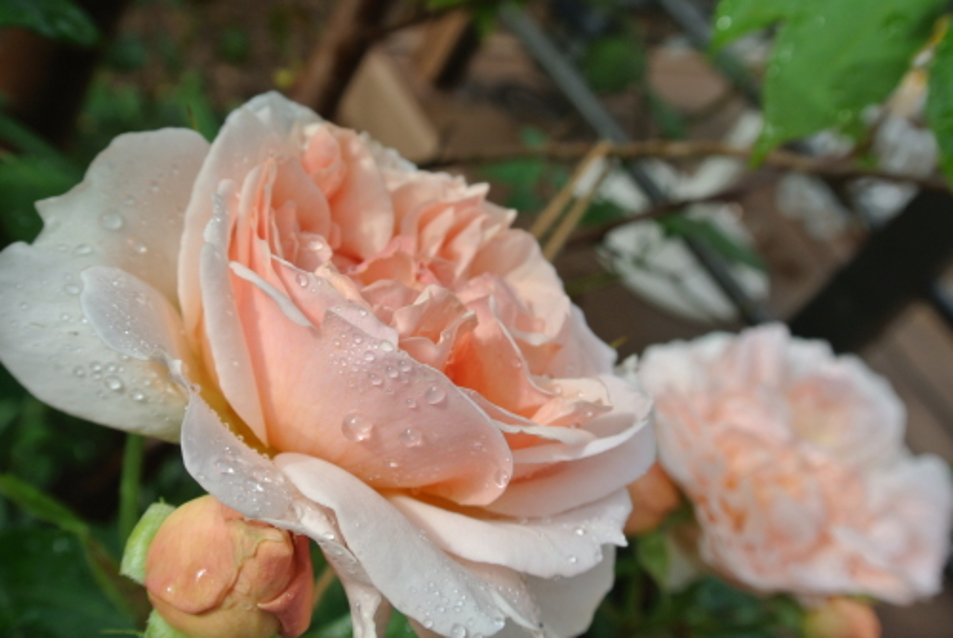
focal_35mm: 40
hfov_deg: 48.4
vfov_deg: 33.5
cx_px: 476
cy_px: 319
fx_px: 1060
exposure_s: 1/160
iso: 100
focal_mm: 15.1
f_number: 5.6
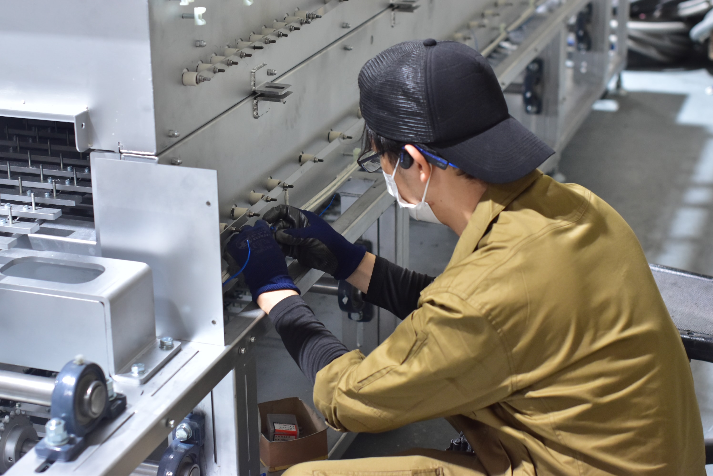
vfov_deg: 18.2
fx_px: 1487
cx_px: 356
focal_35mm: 75
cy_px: 238
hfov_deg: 27.0
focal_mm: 50
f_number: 3.2
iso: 800
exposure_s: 1/60
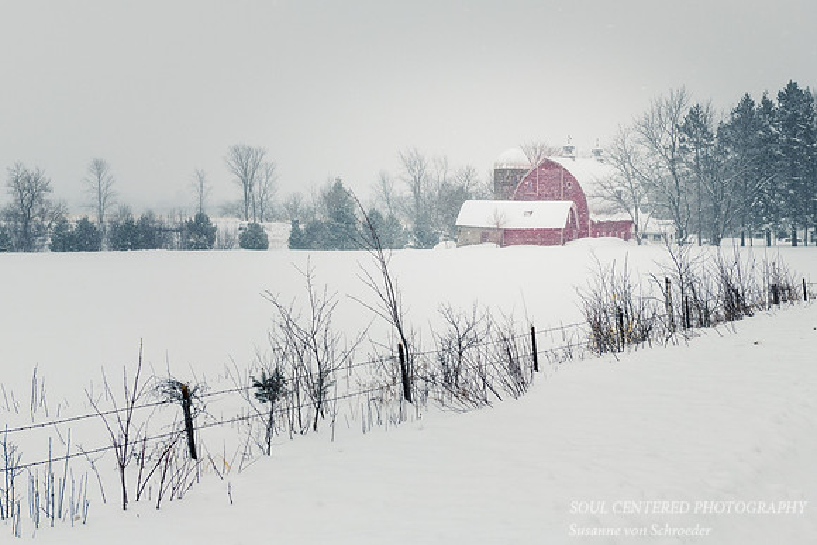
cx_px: 372
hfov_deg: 26.1
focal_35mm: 78
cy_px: 260
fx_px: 1763
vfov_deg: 17.6
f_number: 8
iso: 400
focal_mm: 70
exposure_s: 1/800
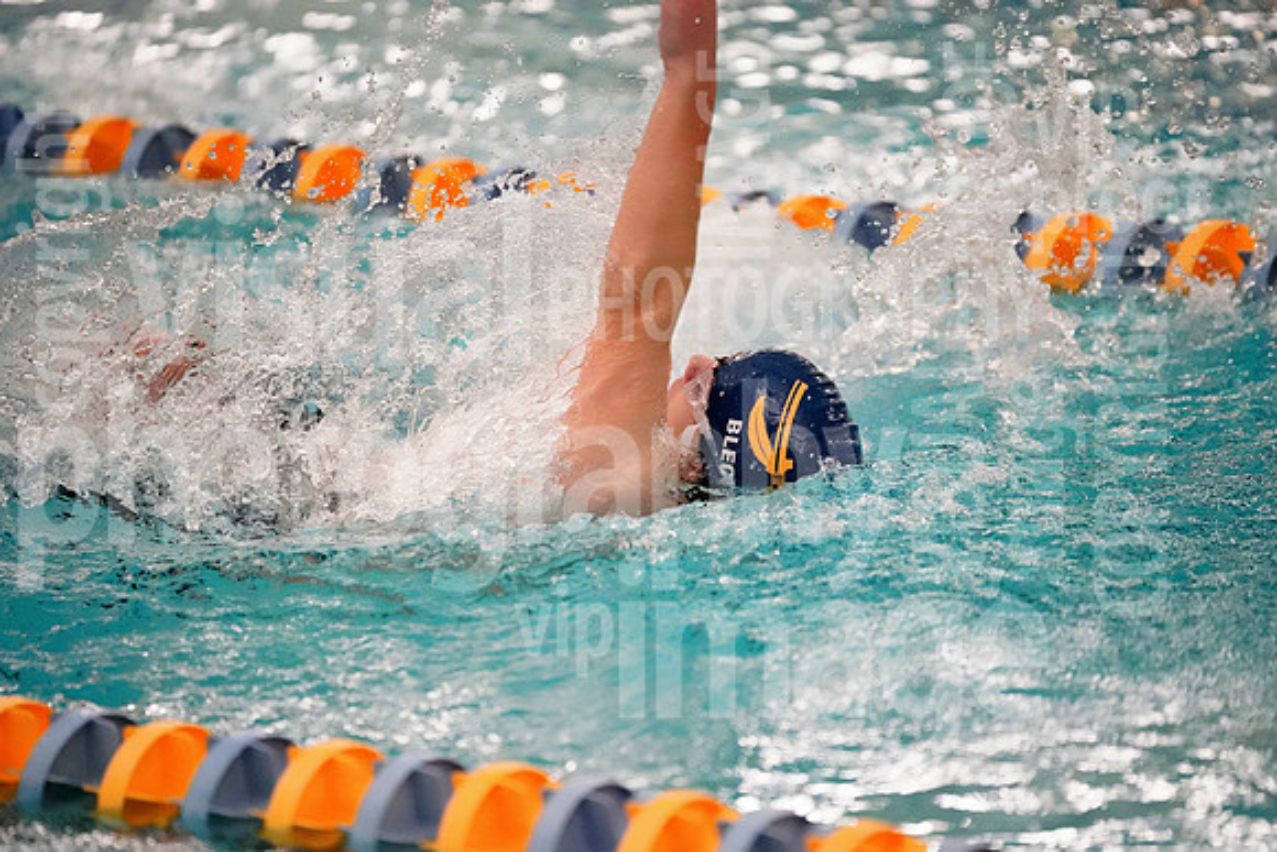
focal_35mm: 200
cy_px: 426
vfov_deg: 6.9
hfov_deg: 10.3
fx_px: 7096
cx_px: 638
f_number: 2.8
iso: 20000
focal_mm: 200
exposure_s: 1/1000
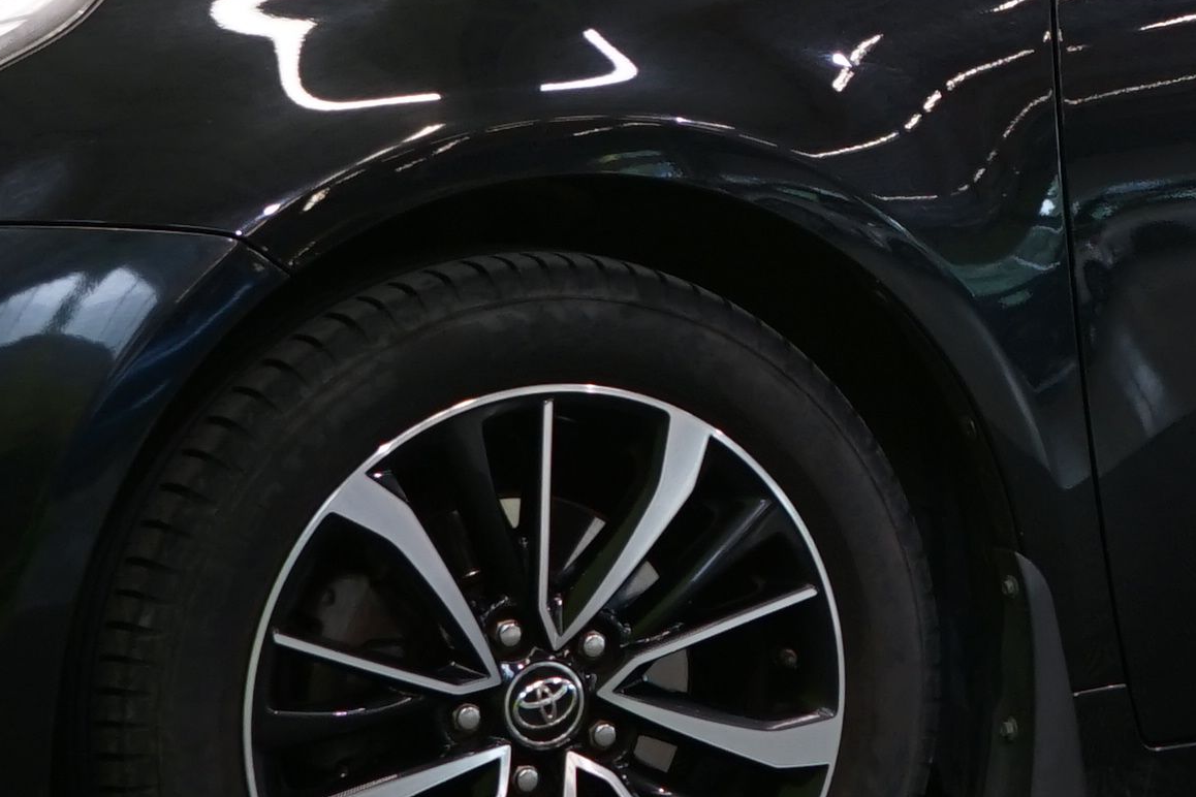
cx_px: 1297
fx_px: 5681
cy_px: 22
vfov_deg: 8.0
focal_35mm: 171
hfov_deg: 11.8
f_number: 5.6
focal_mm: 33
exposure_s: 1/30
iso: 400
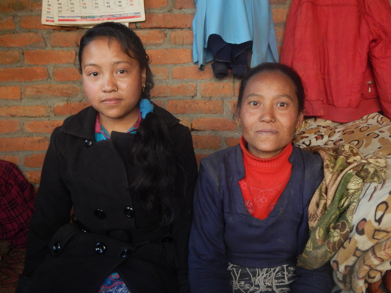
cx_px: 196
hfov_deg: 49.0
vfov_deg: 37.7
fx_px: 429
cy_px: 146
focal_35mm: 38
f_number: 3.4
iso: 400
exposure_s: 1/20
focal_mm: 6.8
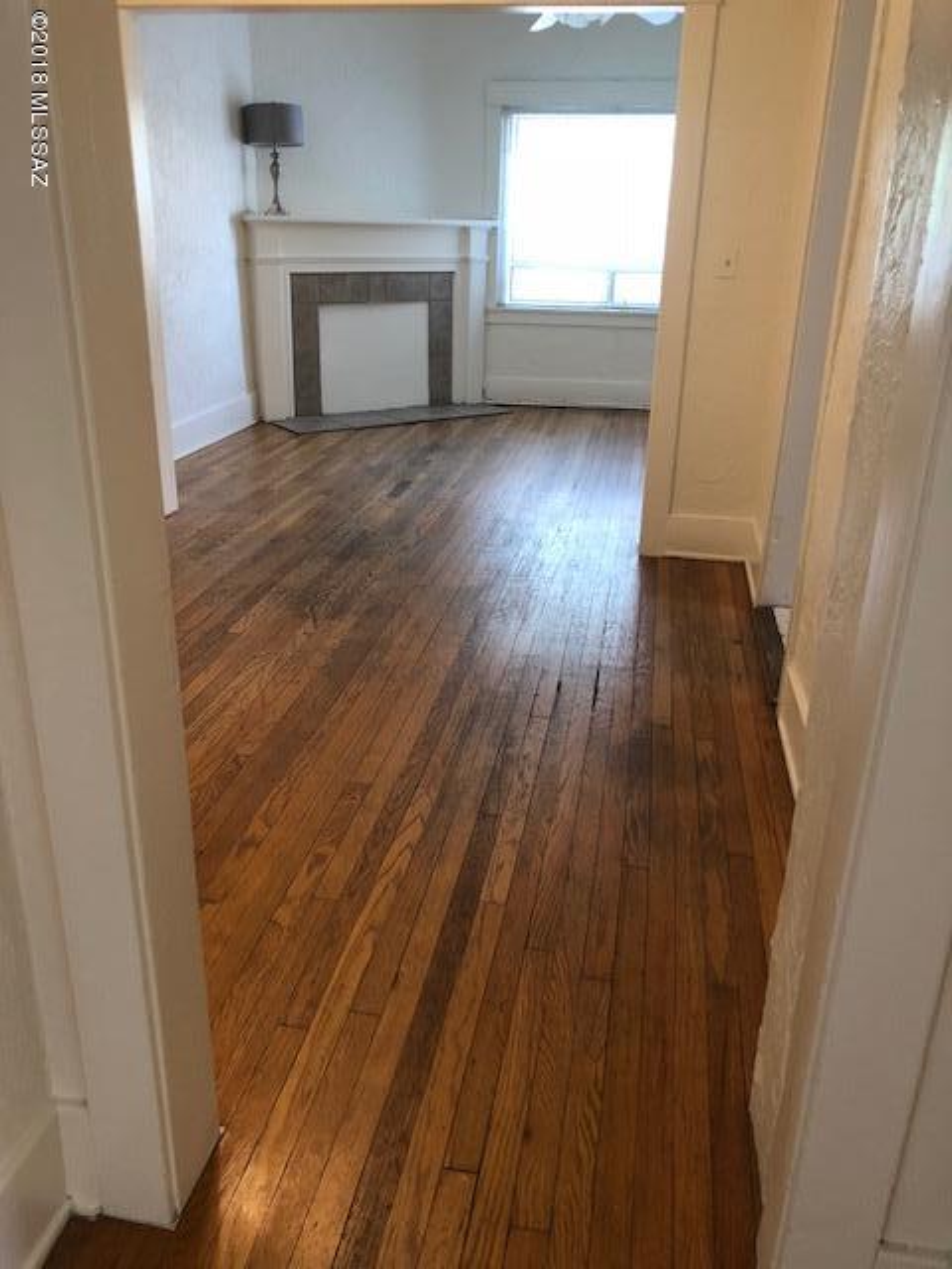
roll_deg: -1.7
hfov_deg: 49.7
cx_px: 476
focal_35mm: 28
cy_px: 634
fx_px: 1027
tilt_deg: -22.1
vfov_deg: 63.4
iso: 40
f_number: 1.8
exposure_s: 1/17
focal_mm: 4
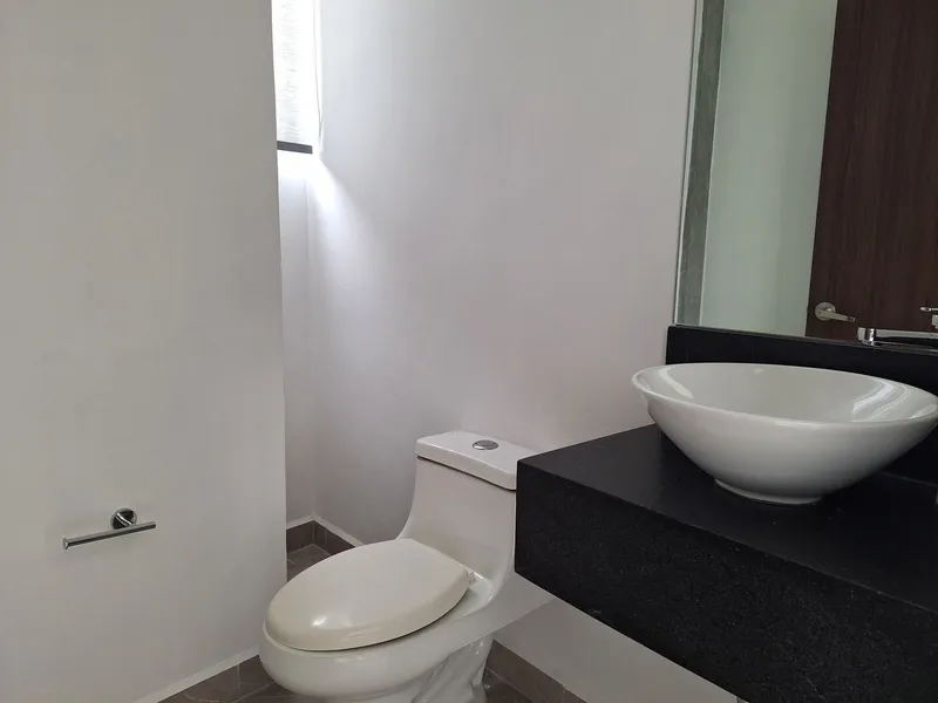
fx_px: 623
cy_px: 352
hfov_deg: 73.9
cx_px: 469
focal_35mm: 23
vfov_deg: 58.9
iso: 160
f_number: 1.8
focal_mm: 5.54
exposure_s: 1/40
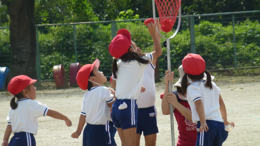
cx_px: 130
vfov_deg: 2.9
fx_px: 2889
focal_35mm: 419
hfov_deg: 5.2
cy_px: 92
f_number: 5.9
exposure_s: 1/500
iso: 125
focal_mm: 68.8
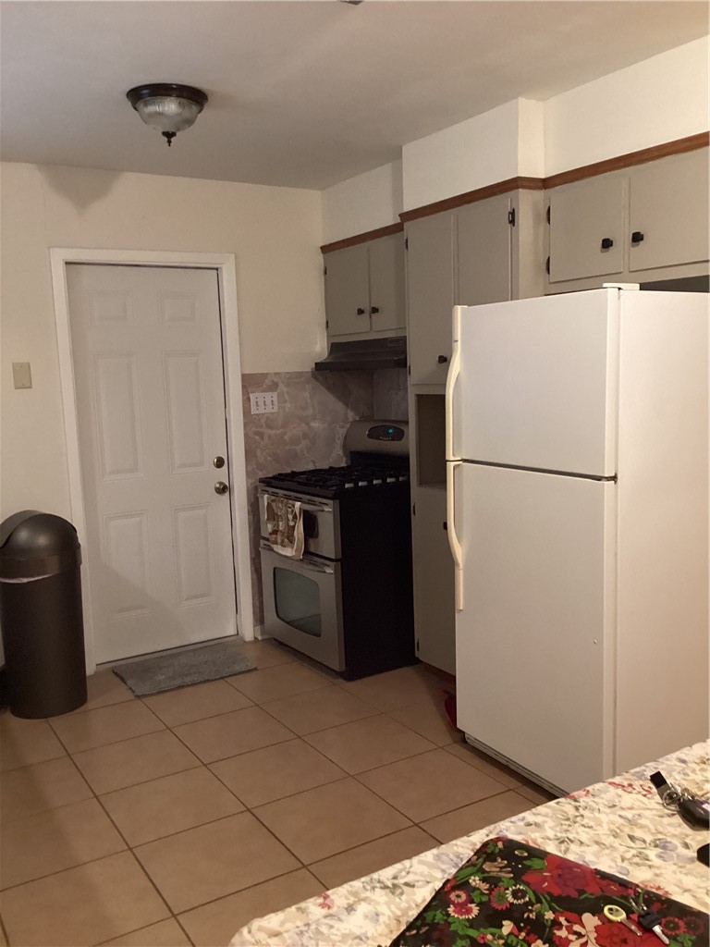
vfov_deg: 58.4
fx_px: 848
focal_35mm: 31
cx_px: 355
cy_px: 474
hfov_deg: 45.4
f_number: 2.4
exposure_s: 1/30
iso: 400
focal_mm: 3.3
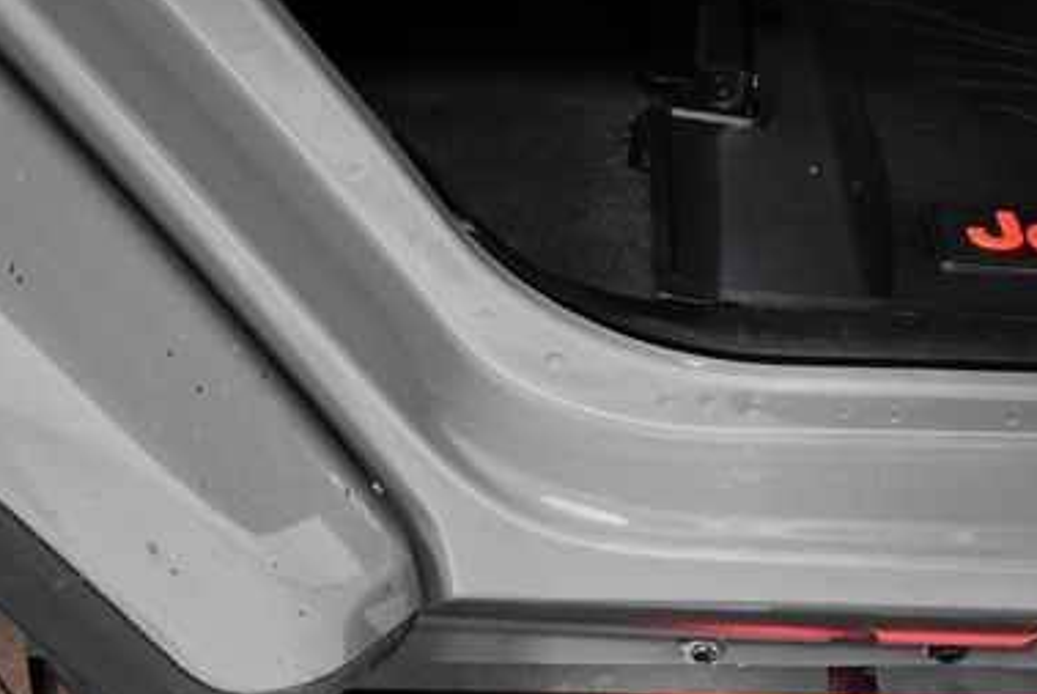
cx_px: 584
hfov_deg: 32.8
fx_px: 1759
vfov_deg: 22.0
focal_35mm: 61
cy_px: 571
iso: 3200
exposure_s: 1/80
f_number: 3.5
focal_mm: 18
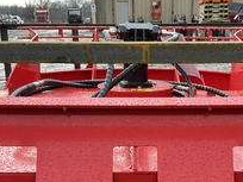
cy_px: 172
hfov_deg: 33.7
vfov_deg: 24.7
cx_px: 138
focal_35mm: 57
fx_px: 400
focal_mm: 3
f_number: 1.8
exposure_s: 1/130
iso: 16
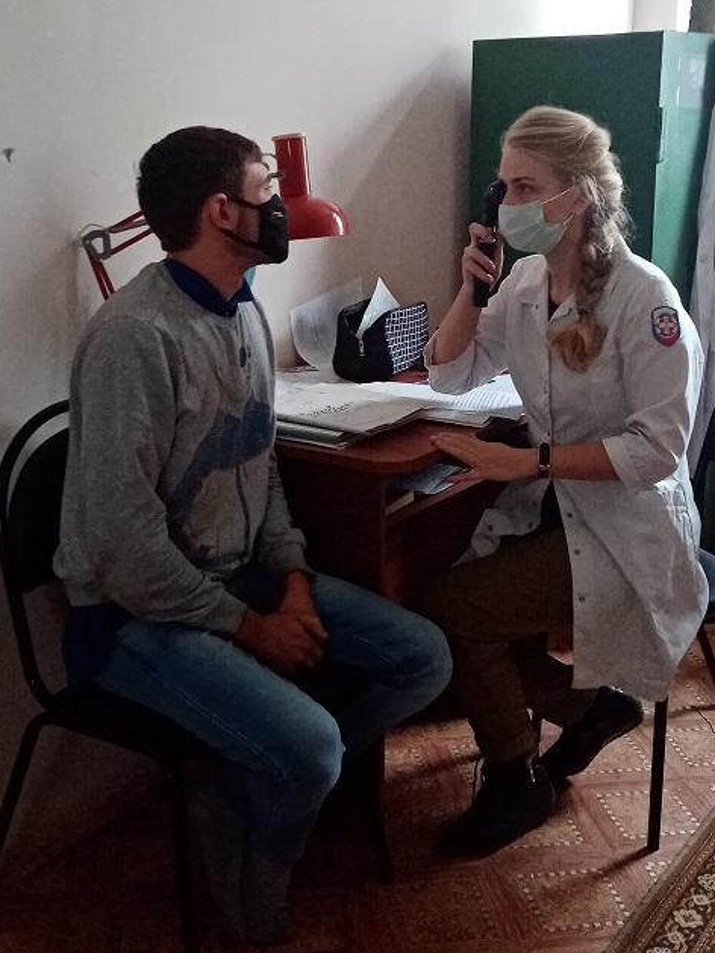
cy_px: 377
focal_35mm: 43
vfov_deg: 43.6
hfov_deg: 33.6
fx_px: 1184
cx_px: 329
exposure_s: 1/25
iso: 488
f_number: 1.8
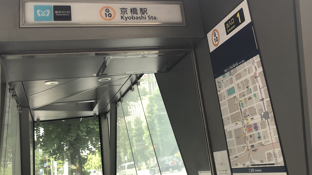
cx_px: 181
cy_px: 43
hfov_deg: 48.2
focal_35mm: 42
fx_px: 347
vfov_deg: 27.9
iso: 25
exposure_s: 1/40
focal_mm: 3.99
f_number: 1.8
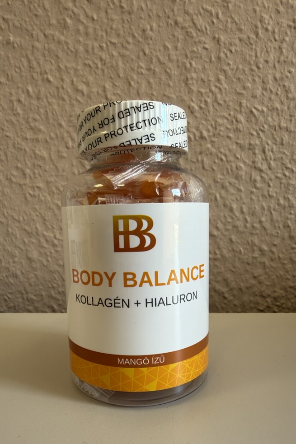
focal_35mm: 26
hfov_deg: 49.5
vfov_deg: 69.4
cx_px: 137
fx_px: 321
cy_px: 231
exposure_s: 1/100
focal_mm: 2.22
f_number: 2.2
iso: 50
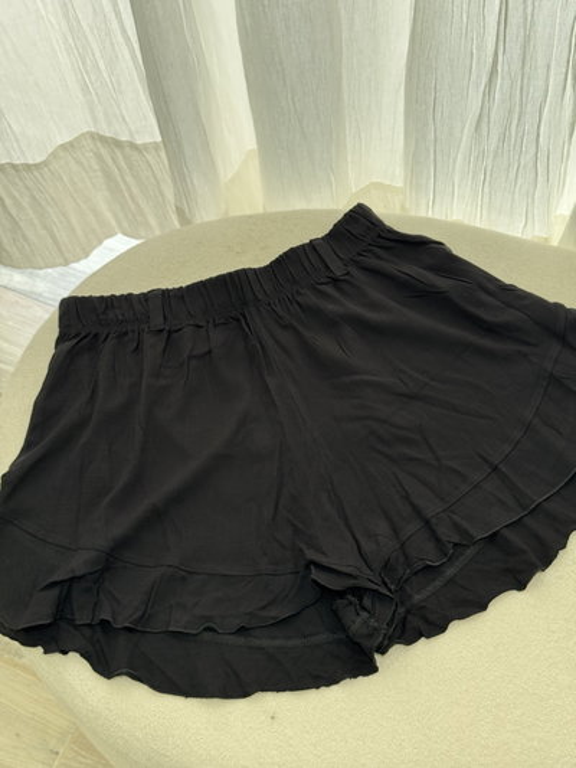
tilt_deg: -61.8
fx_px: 1065
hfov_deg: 30.3
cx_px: 288
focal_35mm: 48
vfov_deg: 39.6
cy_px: 384
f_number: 1.78
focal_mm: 6.76
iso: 160
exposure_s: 1/50
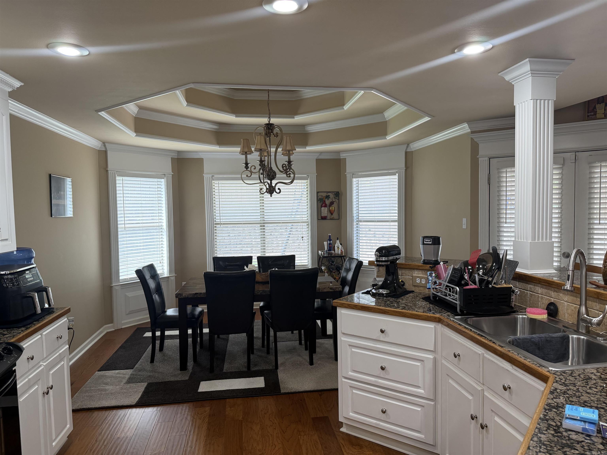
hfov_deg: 71.6
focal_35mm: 24
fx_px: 421
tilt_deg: -2.4
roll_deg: +0.9
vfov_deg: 56.8
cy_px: 228
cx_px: 304
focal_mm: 6.76
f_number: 1.78
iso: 160
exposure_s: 1/120
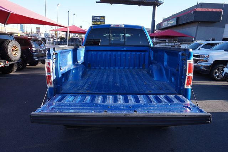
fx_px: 152
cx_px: 114
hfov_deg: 73.8
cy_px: 76
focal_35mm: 24
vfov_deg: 53.1
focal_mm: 16
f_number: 6.3
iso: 100
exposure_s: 1/80
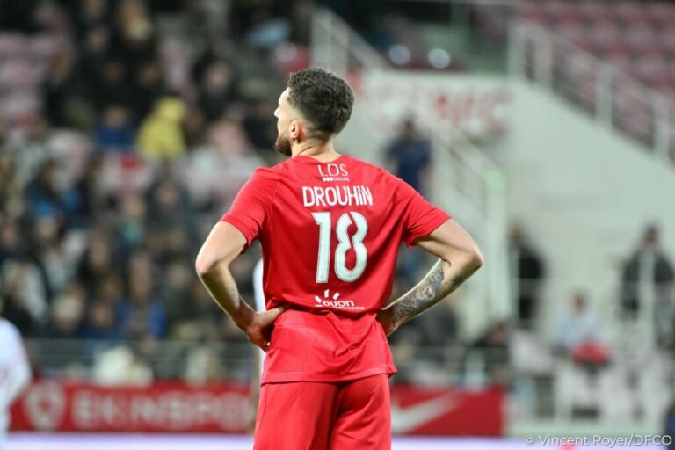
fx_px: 10124
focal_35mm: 540
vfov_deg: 2.5
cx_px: 338
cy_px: 225
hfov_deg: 3.8
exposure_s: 1/640
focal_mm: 360
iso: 4000
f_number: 4
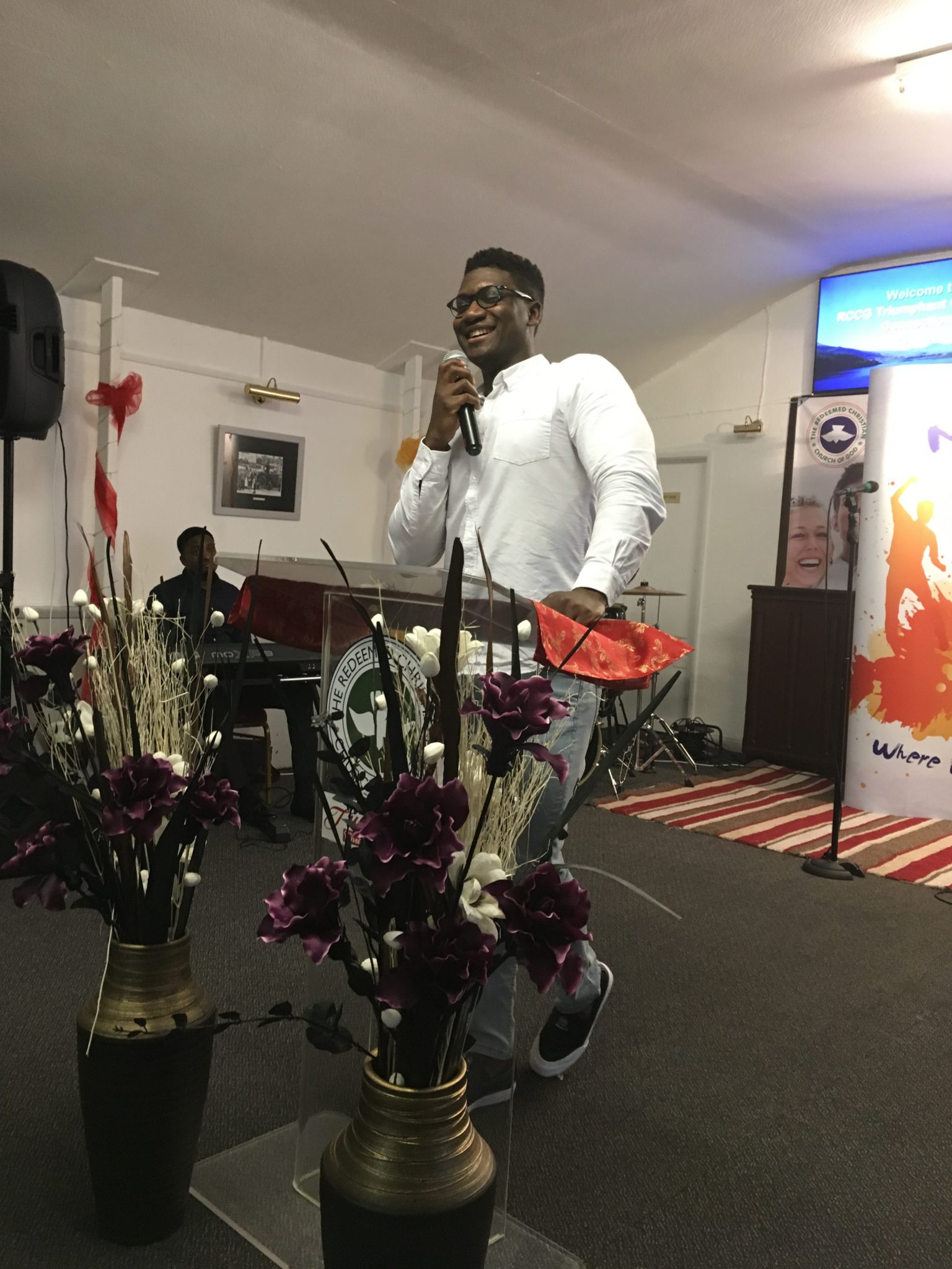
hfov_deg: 48.2
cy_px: 634
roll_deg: -3.4
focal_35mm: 29
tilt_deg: -3.0
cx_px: 476
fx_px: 1063
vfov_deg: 61.7
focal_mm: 4.15
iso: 160
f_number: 2.2
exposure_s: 1/33
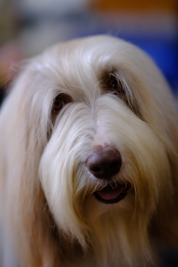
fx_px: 556
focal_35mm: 75
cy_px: 134
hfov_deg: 18.2
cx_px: 89
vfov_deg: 27.0
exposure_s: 1/340
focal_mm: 50
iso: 125
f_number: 1
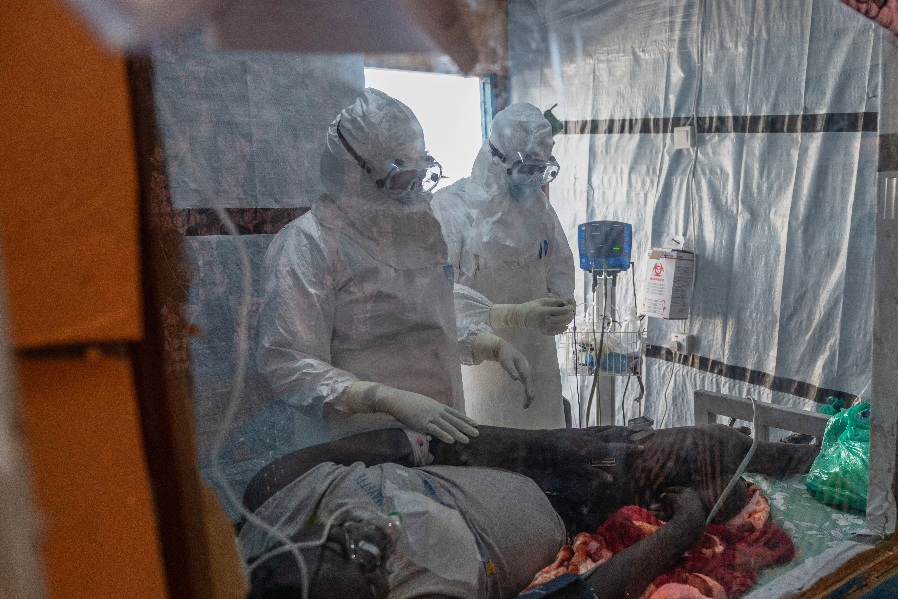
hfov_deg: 59.2
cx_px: 579
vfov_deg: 42.1
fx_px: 773
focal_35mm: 31
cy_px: 360
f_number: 2.8
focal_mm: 24
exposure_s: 1/400
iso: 1000
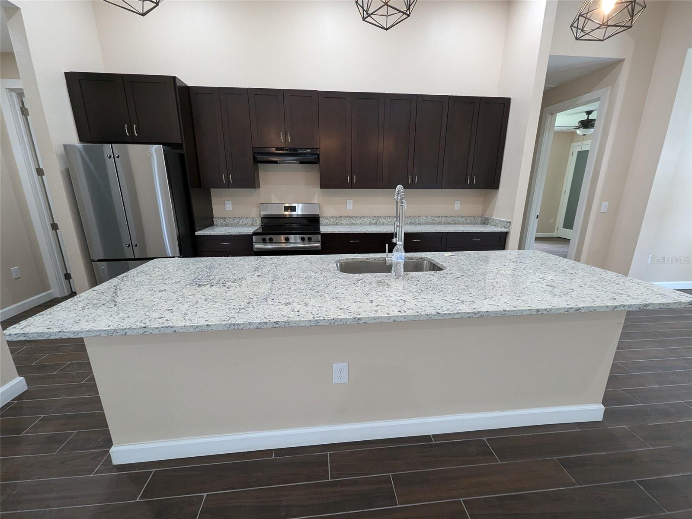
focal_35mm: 13
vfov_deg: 89.9
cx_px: 346
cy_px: 260
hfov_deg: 106.2
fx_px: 260
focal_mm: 1.95
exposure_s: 1/30
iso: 164
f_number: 2.2
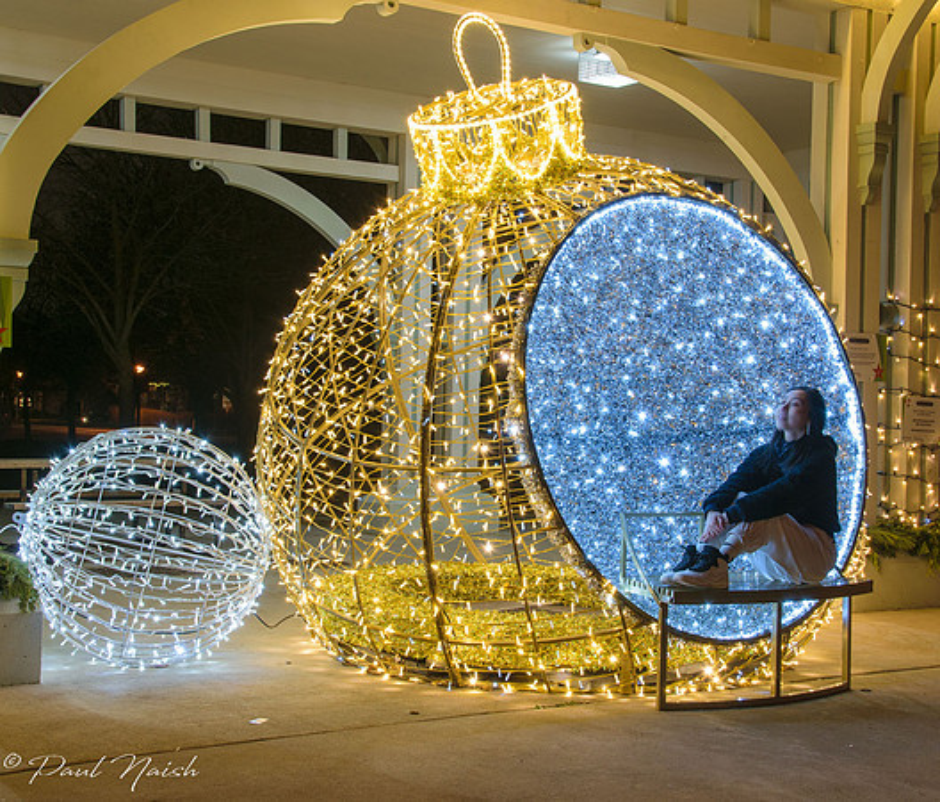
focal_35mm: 49
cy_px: 372
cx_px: 487
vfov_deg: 32.1
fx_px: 1394
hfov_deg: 37.3
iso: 180
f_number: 10
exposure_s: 1/1.25
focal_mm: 26
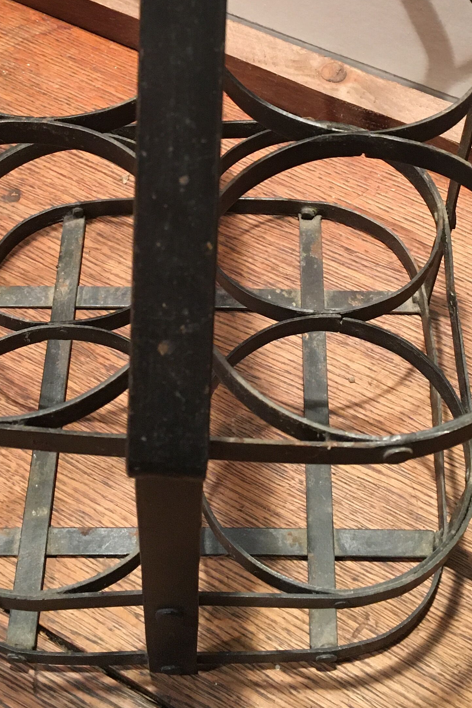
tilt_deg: -49.0
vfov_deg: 34.4
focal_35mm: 56
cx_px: 201
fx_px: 1101
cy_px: 126
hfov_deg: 24.2
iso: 200
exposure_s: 1/33
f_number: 2.2
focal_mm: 4.15
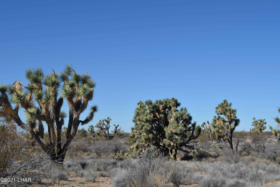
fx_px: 339
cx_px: 140
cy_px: 94
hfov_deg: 44.9
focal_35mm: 44
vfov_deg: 30.9
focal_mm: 29
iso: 100
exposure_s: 1/320
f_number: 9
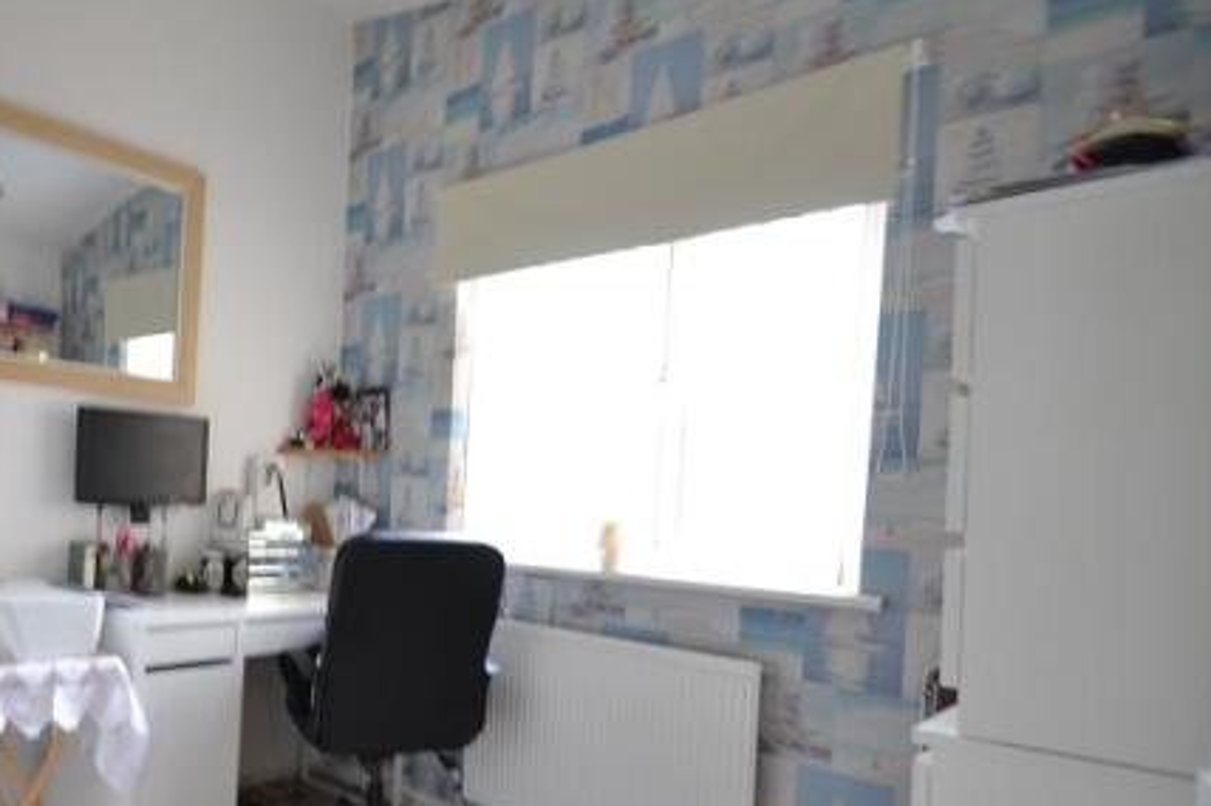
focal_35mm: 23
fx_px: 773
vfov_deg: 54.5
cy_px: 502
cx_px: 402
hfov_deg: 73.8
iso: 100
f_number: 3.5
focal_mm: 10
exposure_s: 1/8
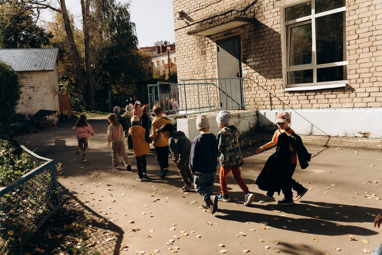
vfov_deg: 46.4
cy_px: 128
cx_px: 191
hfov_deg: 65.5
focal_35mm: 28
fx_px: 297
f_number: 4.5
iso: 160
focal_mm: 28
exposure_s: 1/2500
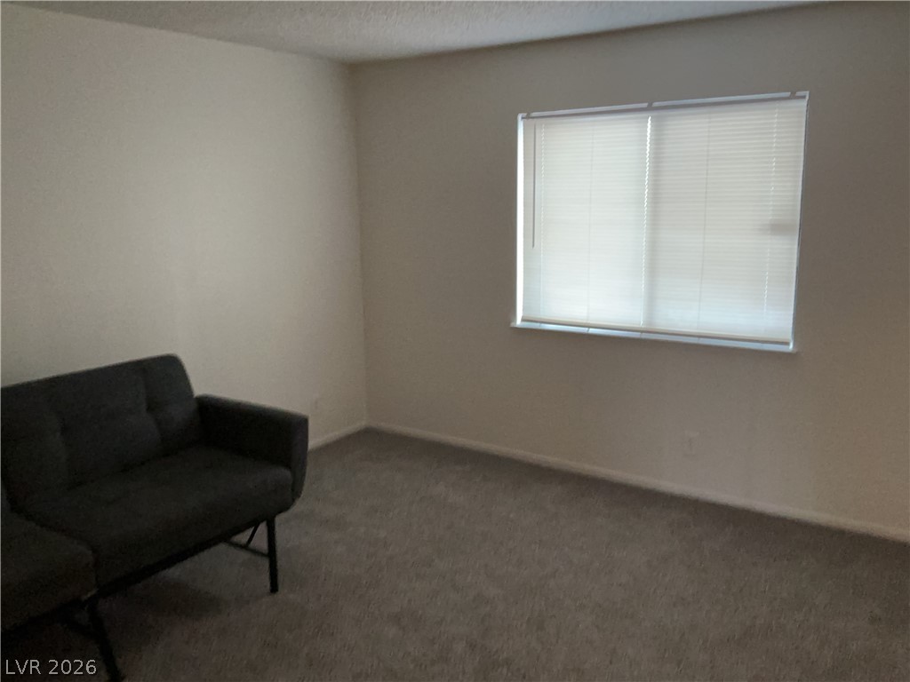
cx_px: 455
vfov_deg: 48.2
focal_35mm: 29
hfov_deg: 61.7
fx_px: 762
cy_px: 341
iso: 250
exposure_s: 1/40
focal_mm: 3
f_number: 1.8
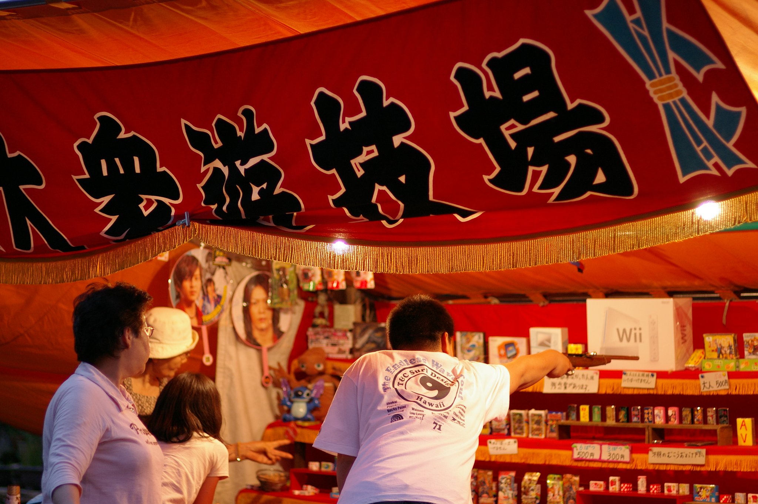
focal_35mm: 116
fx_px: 2430
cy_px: 252
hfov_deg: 17.7
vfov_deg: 11.8
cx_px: 379
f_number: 2.2
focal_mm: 77
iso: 400
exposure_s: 1/100
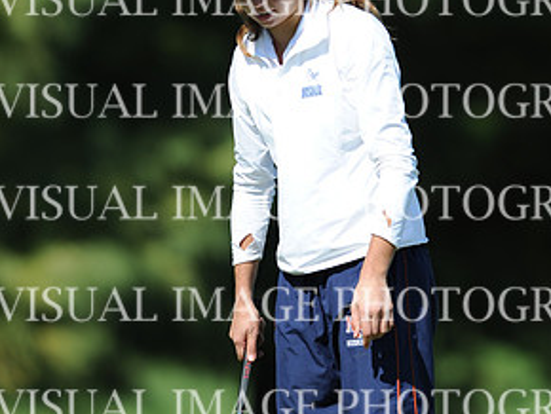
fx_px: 12235
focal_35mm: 768
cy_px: 253
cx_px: 321
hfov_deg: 2.6
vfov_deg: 1.9
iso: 250
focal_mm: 400
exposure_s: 1/2500
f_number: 4
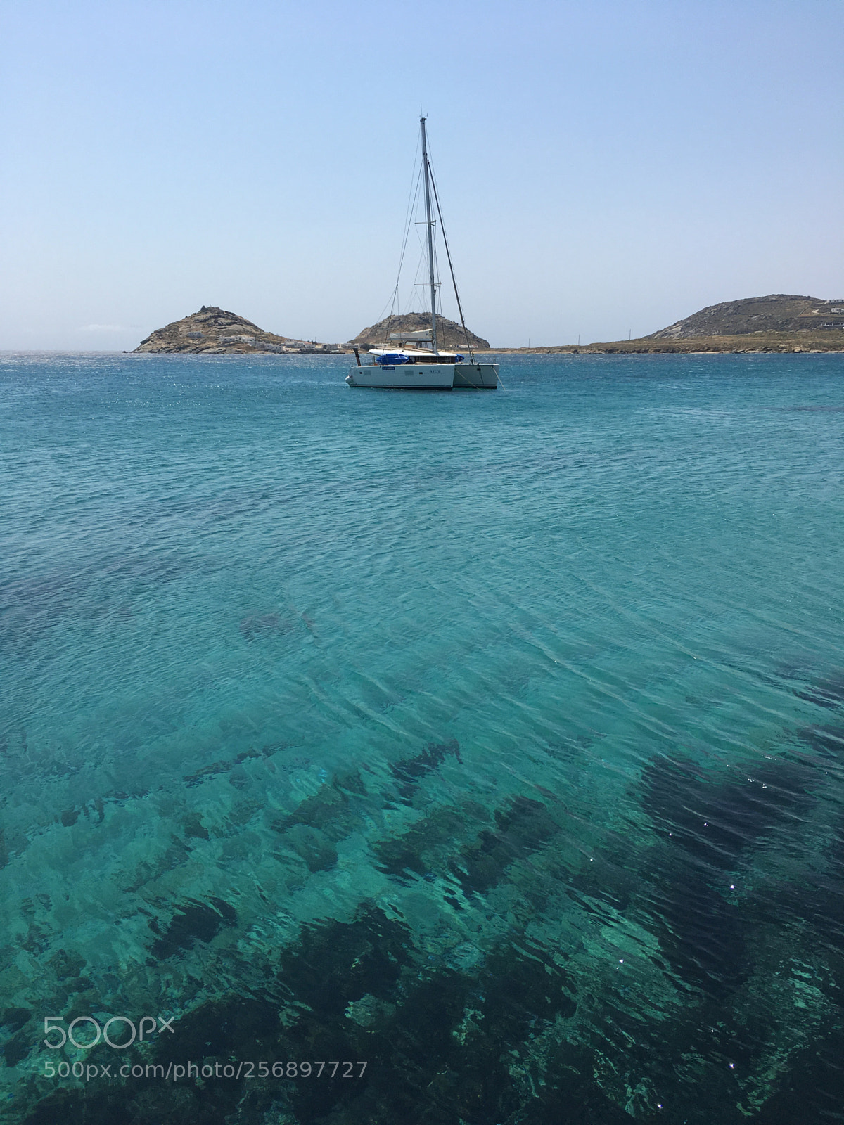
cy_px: 562
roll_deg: -0.4
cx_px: 422
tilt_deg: -13.1
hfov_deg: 48.2
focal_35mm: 29
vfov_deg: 61.7
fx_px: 943
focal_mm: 4.15
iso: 25
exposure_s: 1/3344
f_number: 2.2
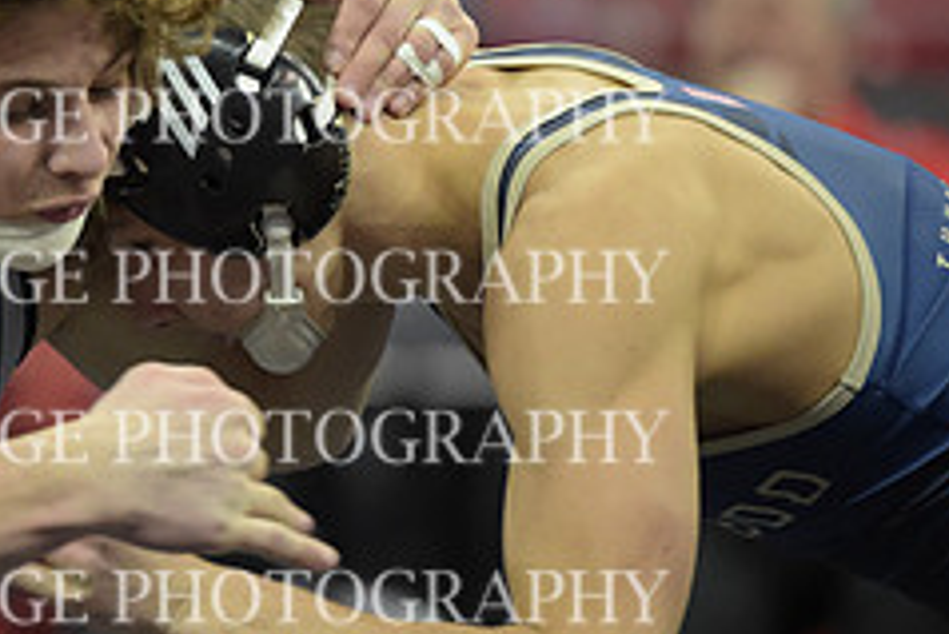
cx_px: 92
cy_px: 36
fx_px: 12845
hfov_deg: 4.2
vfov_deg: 2.8
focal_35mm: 487
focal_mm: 200
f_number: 2.8
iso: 5600
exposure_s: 1/1250
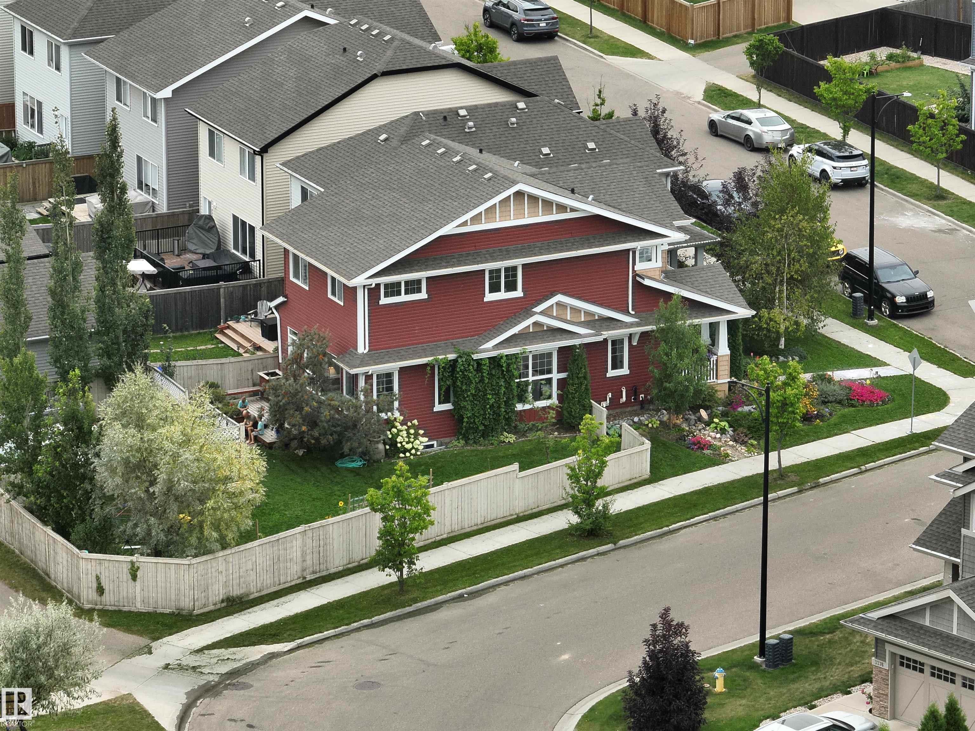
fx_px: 4535
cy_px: 366
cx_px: 488
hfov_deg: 12.3
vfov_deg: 9.2
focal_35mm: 161
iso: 160
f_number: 4.4
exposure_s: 1/100
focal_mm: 29.85
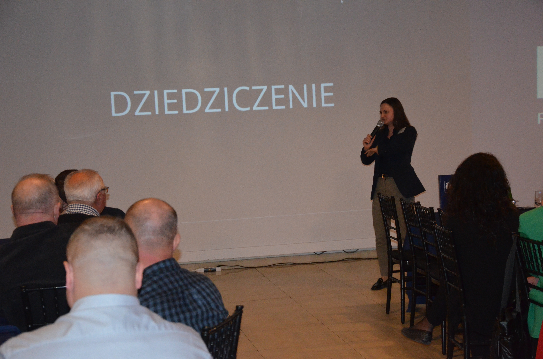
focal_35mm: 68
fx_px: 1016
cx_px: 272
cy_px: 180
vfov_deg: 20.1
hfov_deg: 29.9
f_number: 4.8
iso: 3200
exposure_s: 1/60
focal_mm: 45
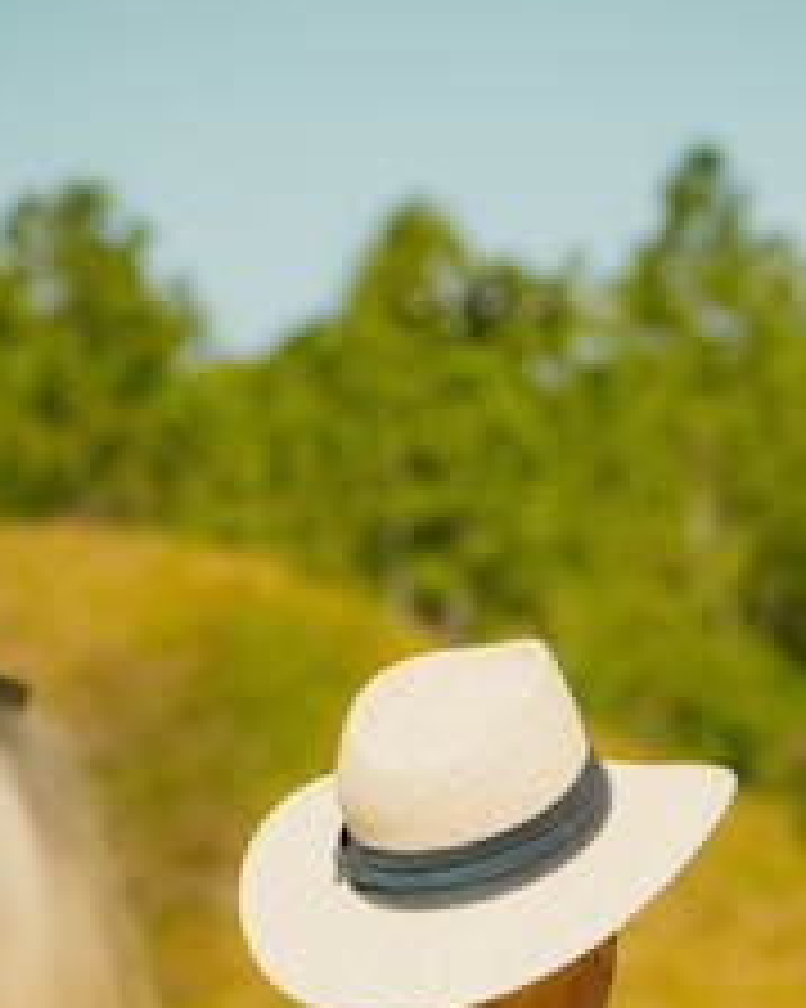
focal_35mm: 235
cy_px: 878
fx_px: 7012
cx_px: 475
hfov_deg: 6.6
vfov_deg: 8.2
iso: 400
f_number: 5.6
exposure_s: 1/640
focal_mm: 140
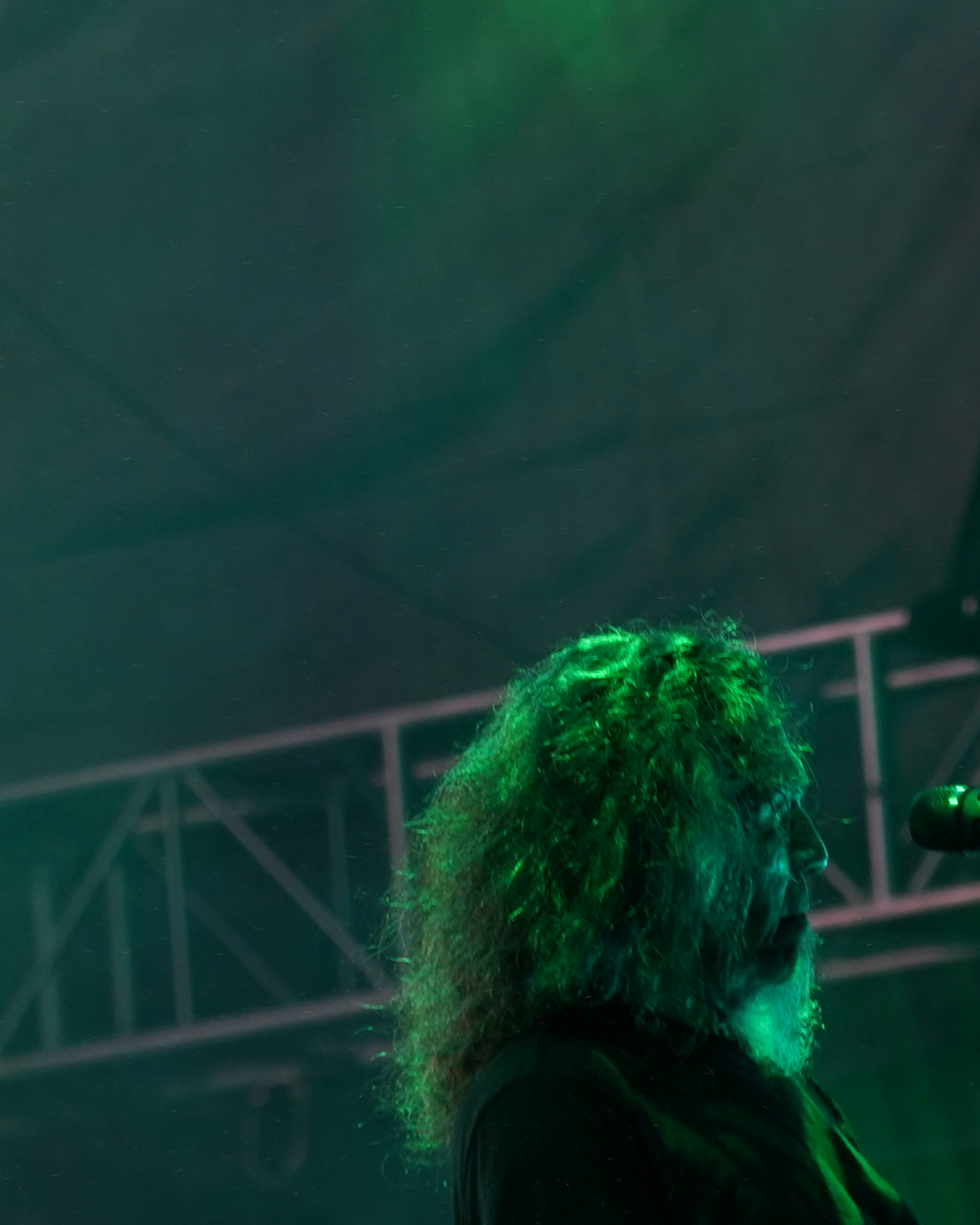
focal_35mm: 359
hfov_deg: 4.3
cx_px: 39
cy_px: 1145
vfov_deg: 5.4
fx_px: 13013
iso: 500
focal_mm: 105
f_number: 4
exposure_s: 1/125
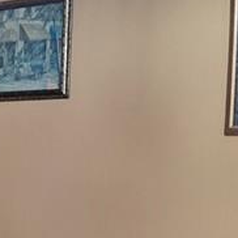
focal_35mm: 134
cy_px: 230
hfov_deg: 11.8
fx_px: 1042
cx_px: -228
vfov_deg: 12.9
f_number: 1.7
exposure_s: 1/120
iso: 250
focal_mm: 6.3
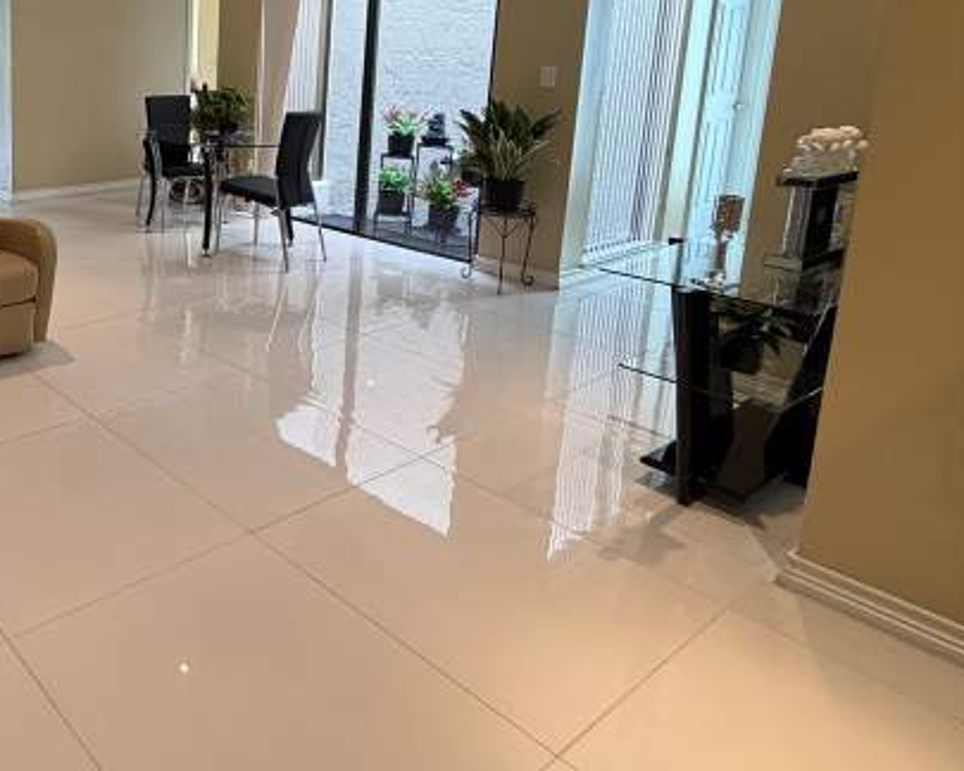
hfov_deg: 52.3
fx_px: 770
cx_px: 21
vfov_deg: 50.4
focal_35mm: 27
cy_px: 171
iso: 250
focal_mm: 2.22
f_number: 2.2
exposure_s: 1/60
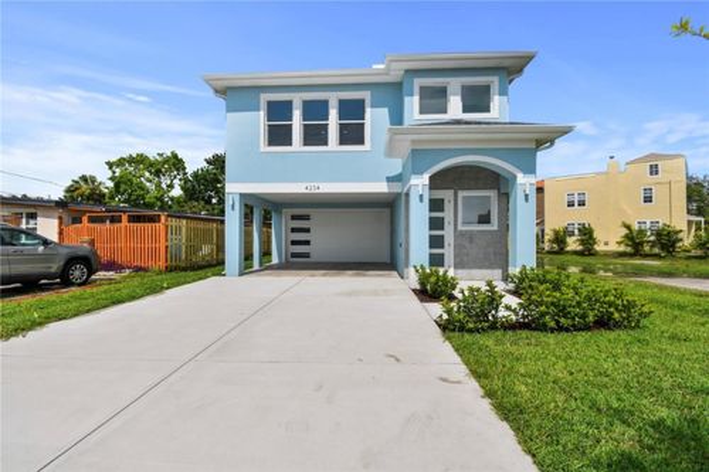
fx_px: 295
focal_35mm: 15
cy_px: 236
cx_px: 354
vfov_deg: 77.3
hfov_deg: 100.4
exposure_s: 1/640
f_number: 7.1
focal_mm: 10
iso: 100
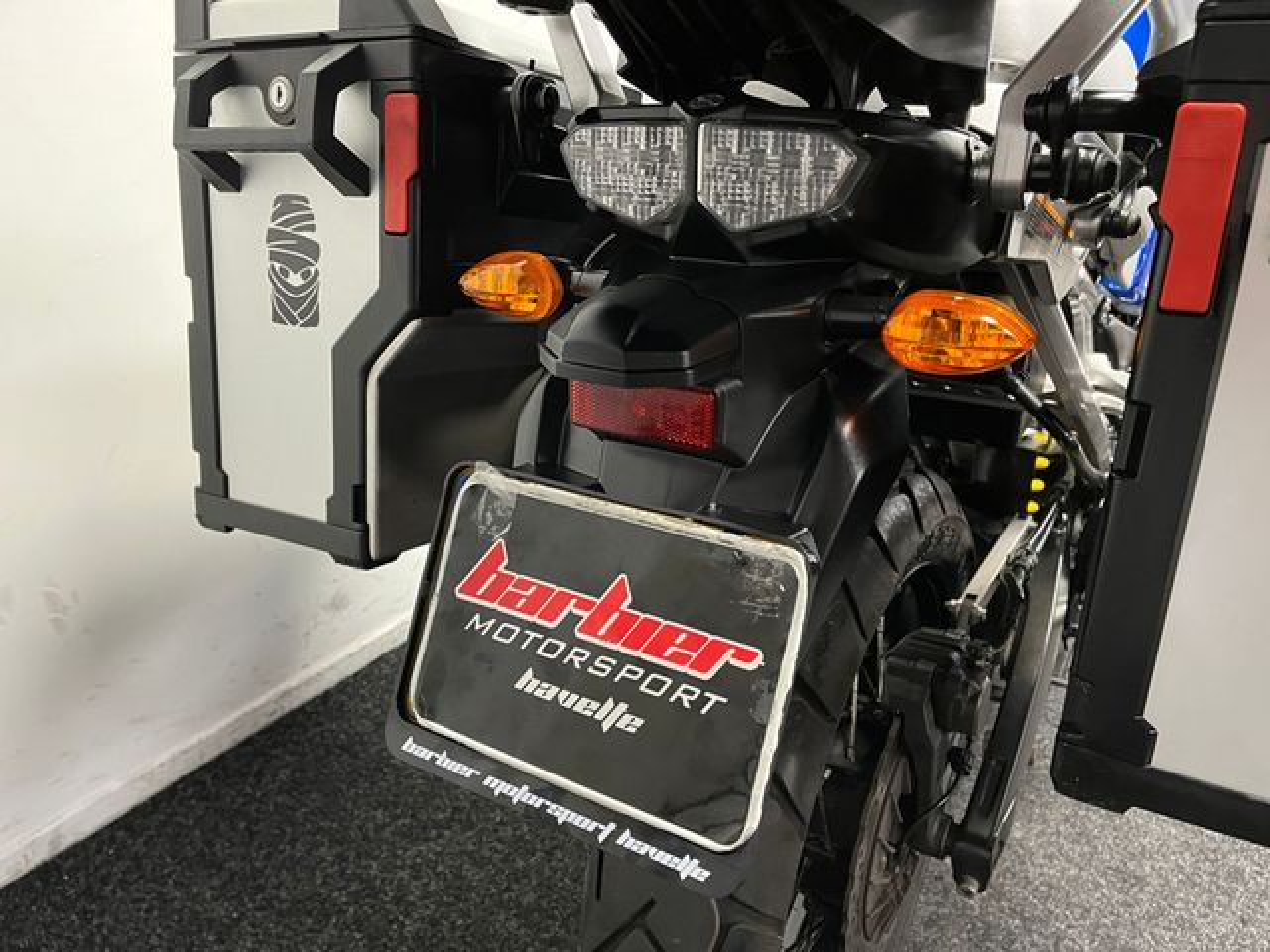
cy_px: 476
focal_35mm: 26
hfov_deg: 67.3
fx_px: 954
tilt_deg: -24.0
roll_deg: -6.3
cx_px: 635
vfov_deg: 53.1
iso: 400
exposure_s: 1/33
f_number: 1.6
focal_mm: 5.1
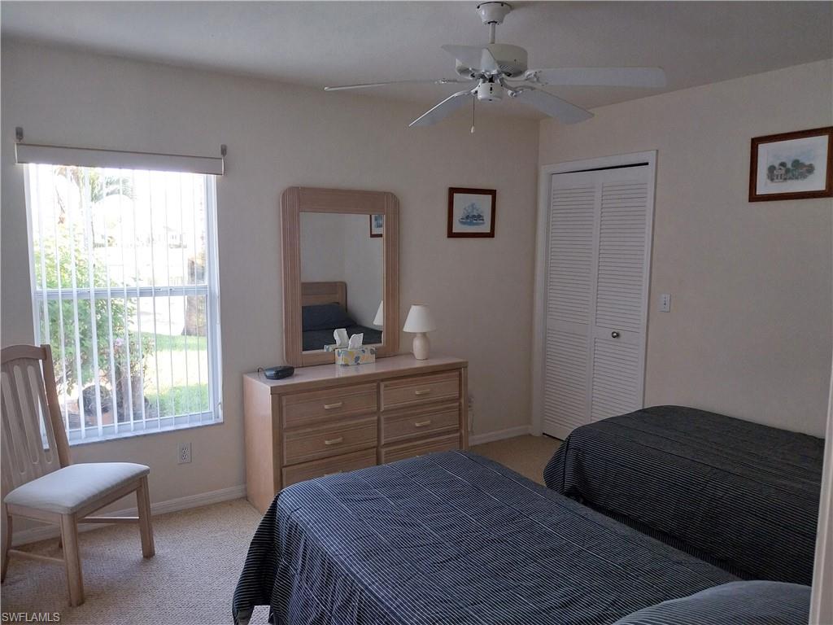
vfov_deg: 53.1
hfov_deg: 67.3
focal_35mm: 26
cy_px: 312
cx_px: 416
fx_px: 626
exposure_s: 1/50
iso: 160
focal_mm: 4
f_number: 1.8
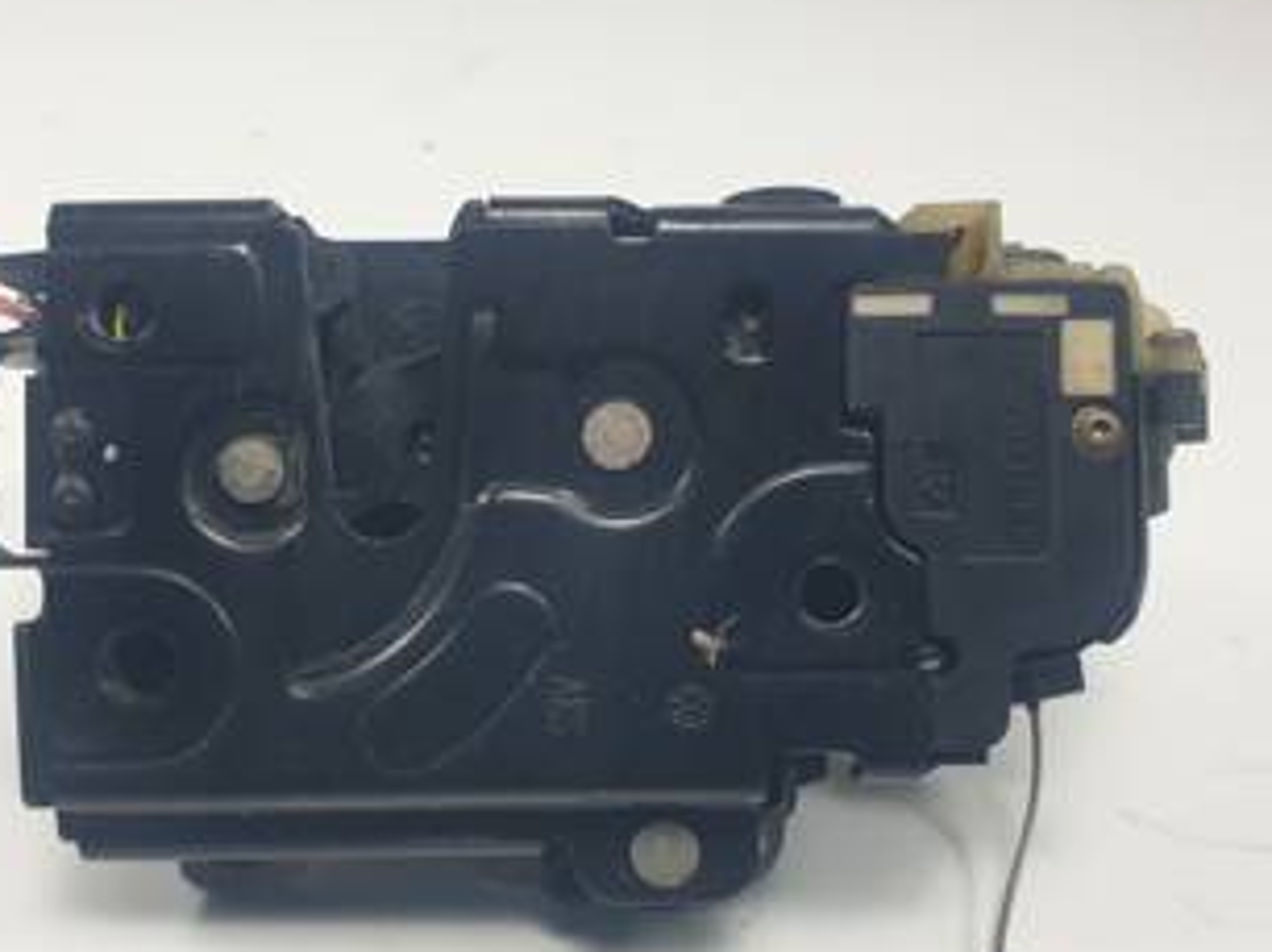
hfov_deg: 53.9
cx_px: 574
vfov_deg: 41.6
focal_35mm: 34
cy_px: 561
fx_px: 1248
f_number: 2.4
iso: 50
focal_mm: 4.3
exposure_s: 1/158
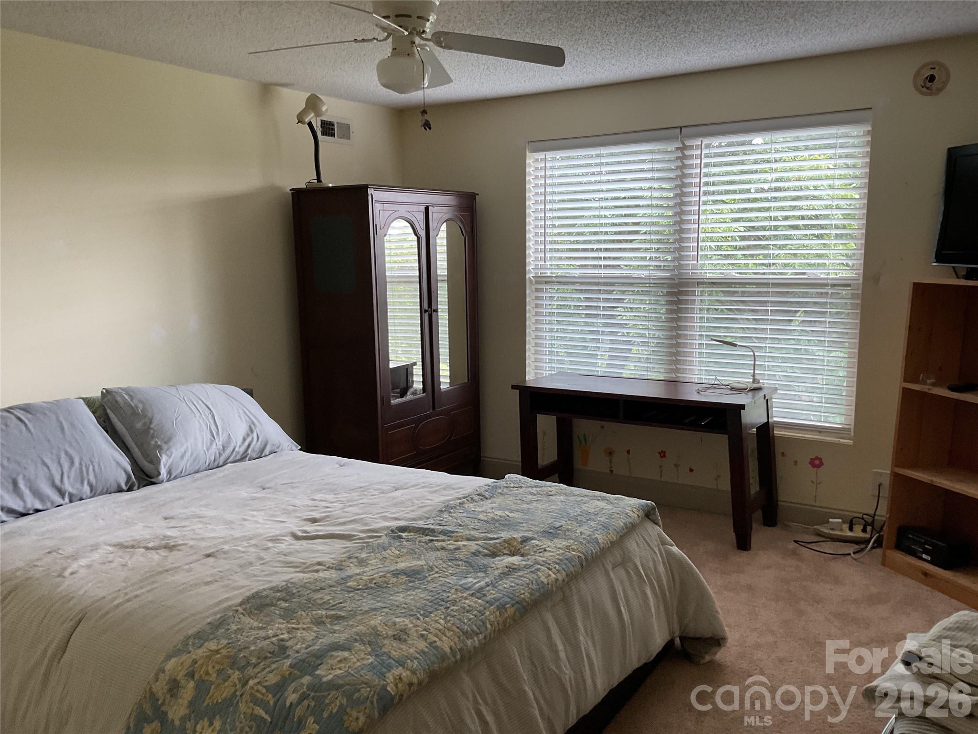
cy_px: 367
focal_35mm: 29
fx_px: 819
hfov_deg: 61.7
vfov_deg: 48.2
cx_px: 489
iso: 100
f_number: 1.8
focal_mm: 3
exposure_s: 1/60
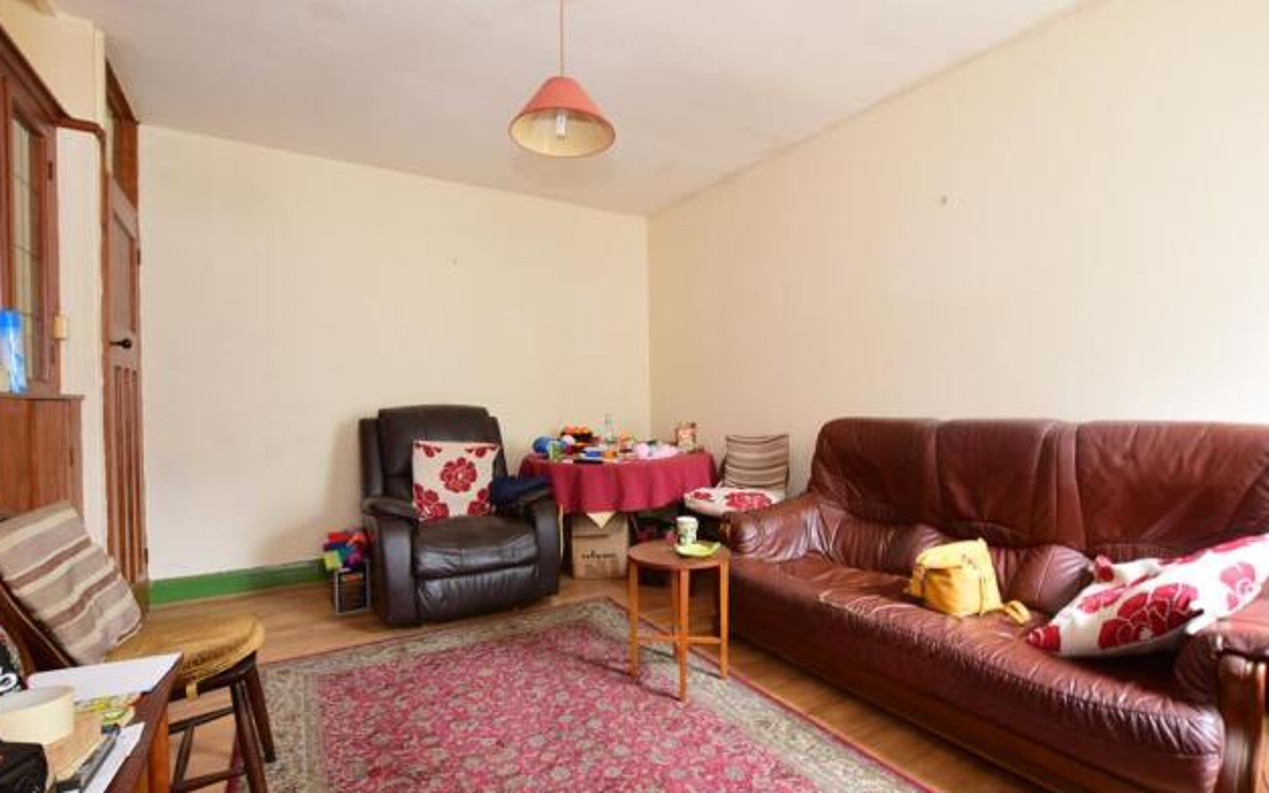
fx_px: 553
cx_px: 638
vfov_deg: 71.3
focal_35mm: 16
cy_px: 408
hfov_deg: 97.8
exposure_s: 1/1.3
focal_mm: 10
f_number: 8
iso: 400
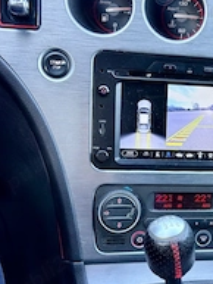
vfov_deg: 32.1
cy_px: 172
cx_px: 197
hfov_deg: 23.7
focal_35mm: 60
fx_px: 492
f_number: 1.78
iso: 100
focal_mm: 6.76
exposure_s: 1/70
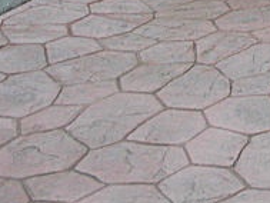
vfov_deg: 11.7
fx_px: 952
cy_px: -89
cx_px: 400
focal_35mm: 122
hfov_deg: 15.0
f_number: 2.8
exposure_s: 1/80
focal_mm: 6.3
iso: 100
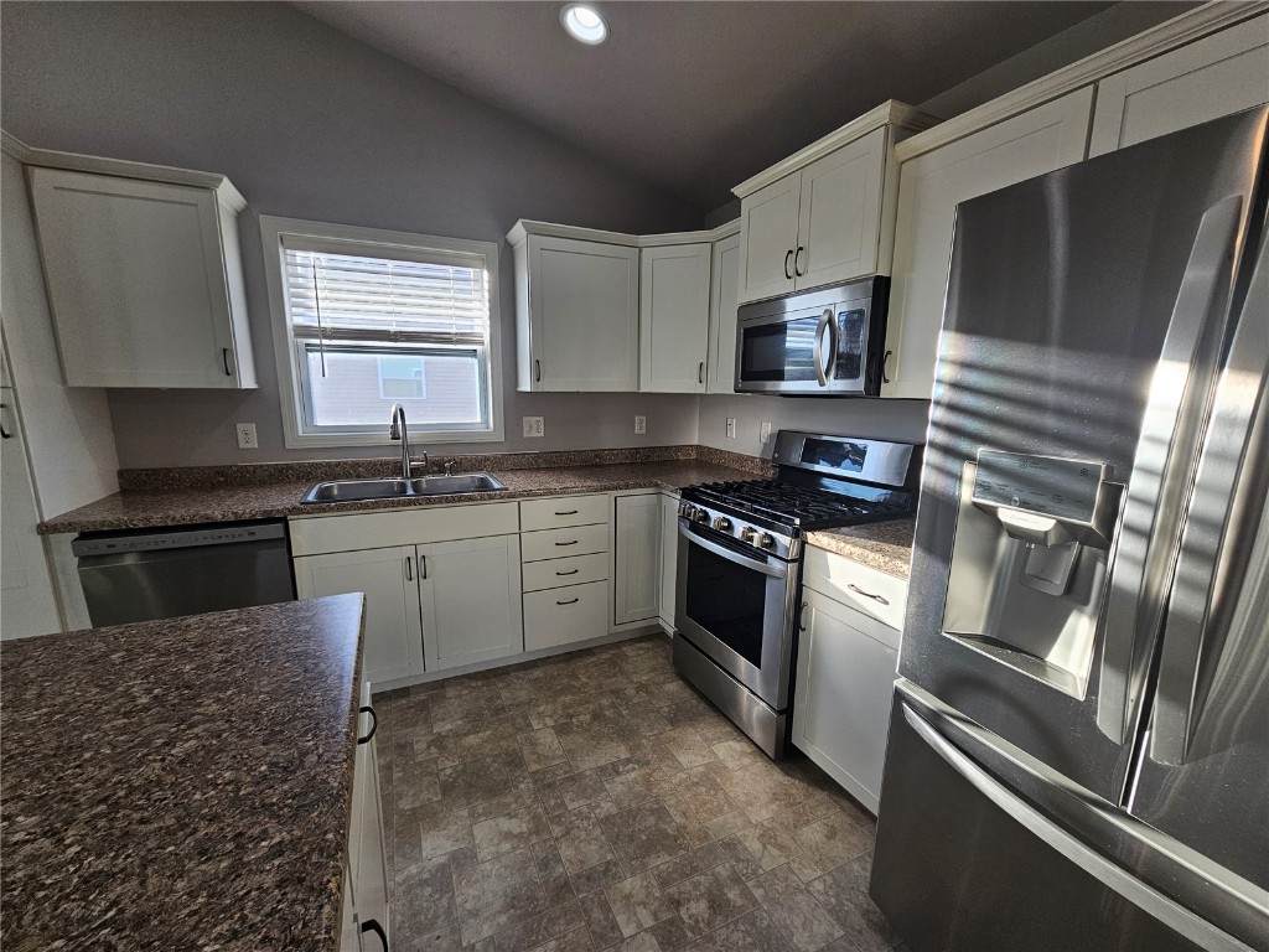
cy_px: 476
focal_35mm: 13
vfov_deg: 89.9
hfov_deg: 106.2
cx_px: 634
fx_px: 477
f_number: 2.2
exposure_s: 1/120
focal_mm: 2.2
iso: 80
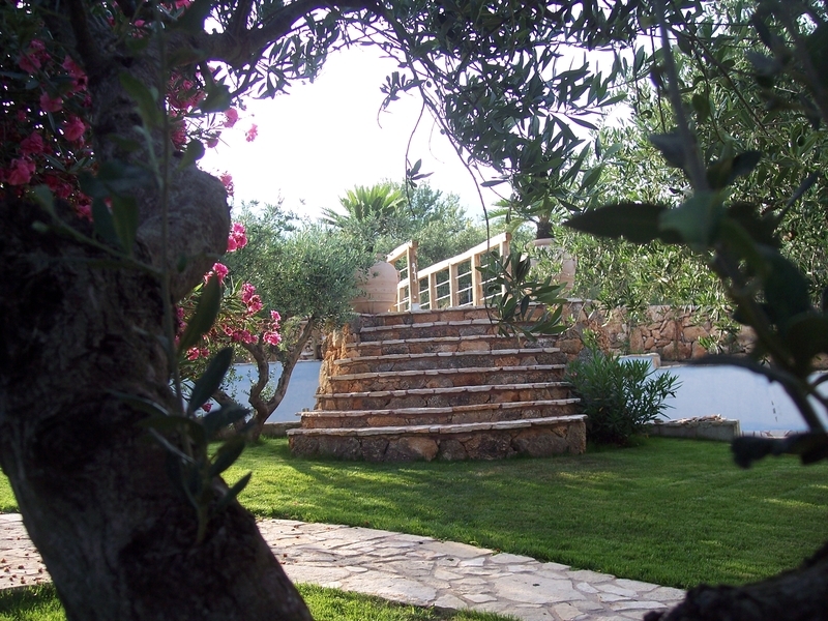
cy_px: 310
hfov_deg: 47.9
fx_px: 933
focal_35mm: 39
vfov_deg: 36.8
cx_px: 414
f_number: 3.4
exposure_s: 1/250
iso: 100
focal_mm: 8
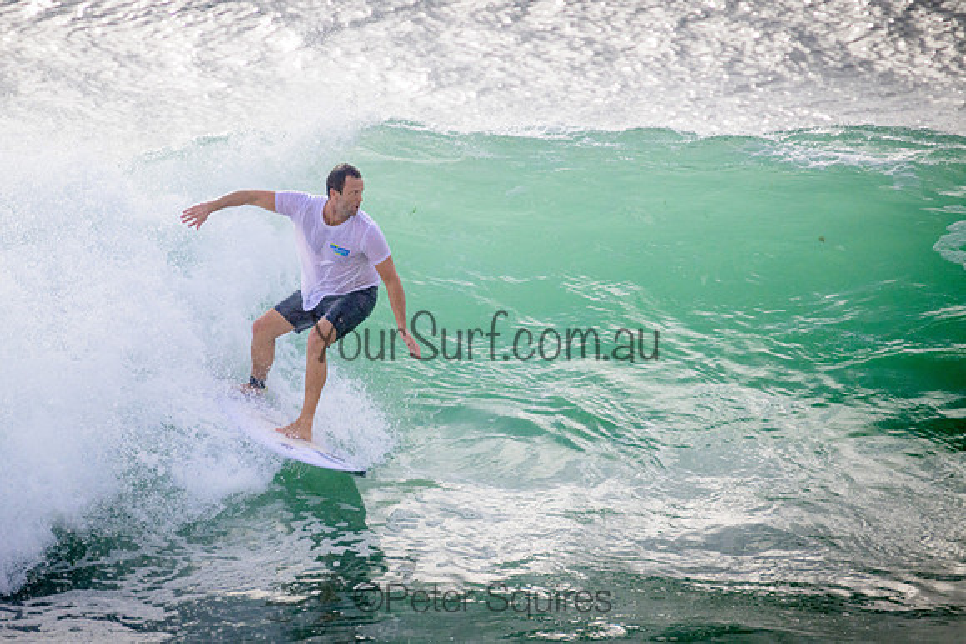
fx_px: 25234
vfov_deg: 1.5
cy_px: 266
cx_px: 452
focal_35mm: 940
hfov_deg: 2.2
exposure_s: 1/2000
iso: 1250
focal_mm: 800
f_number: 11
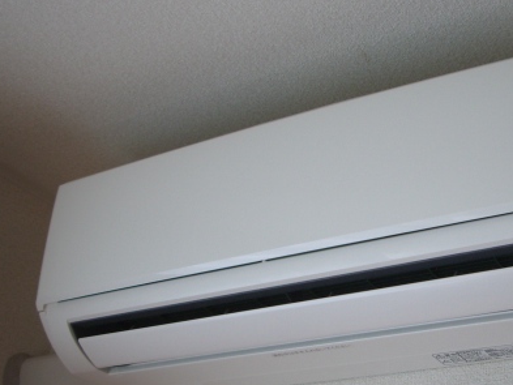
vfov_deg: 25.5
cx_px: 367
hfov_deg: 33.3
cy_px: 271
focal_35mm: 57
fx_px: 845
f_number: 2.6
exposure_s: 1/200
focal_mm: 5.8
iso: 80
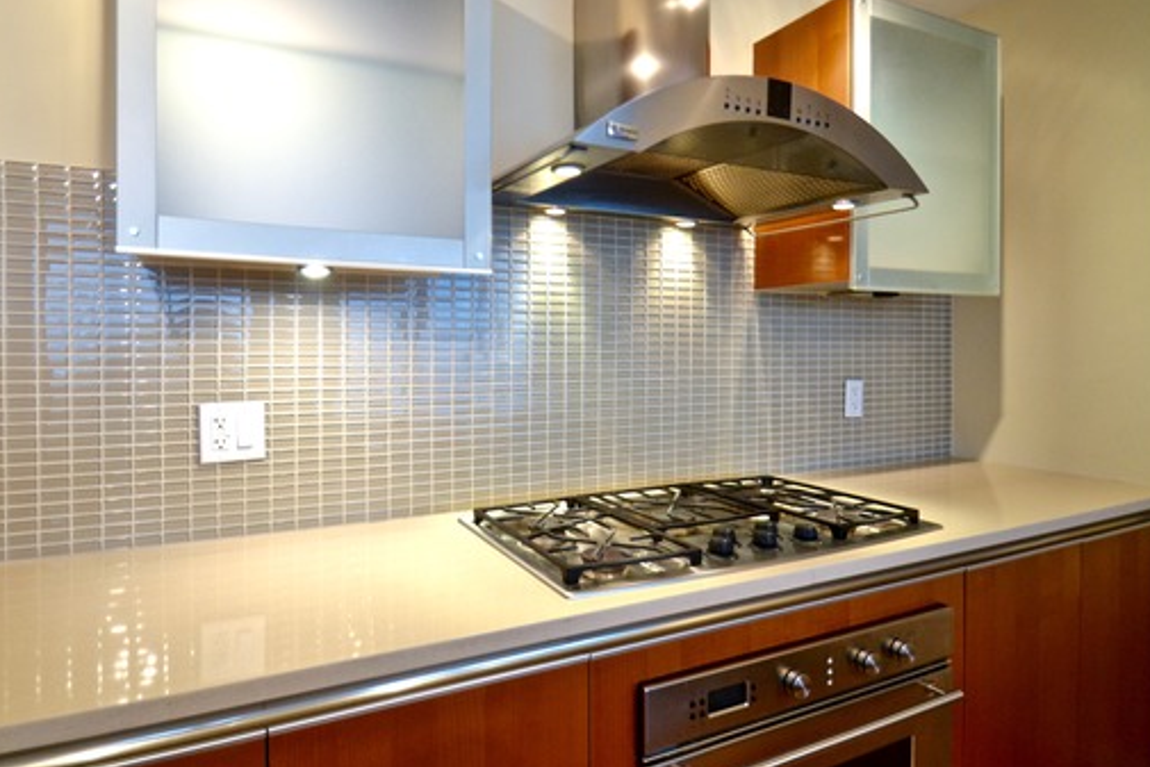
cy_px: 317
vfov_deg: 64.2
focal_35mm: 19
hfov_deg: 86.7
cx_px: 524
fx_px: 607
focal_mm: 10
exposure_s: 1/60
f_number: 3.5
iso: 720
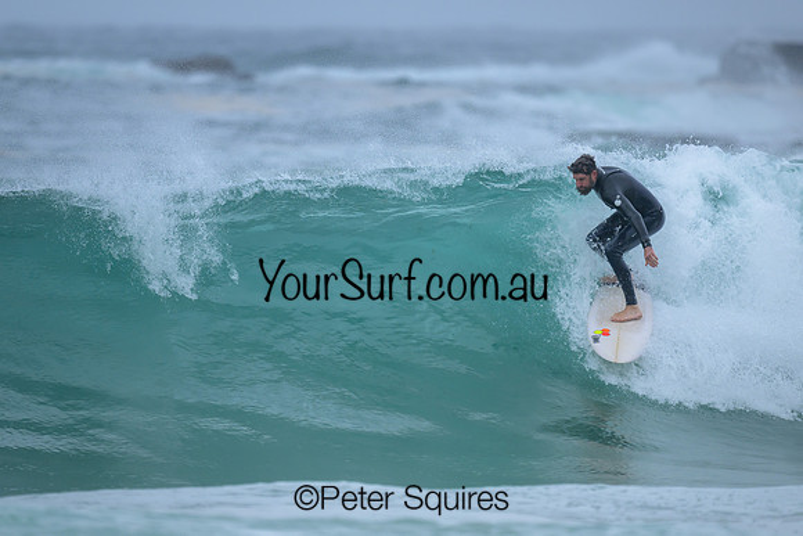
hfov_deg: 2.5
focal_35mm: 826
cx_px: 394
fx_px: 18428
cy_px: 268
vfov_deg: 1.7
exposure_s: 1/2000
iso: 500
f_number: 6.3
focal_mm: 800
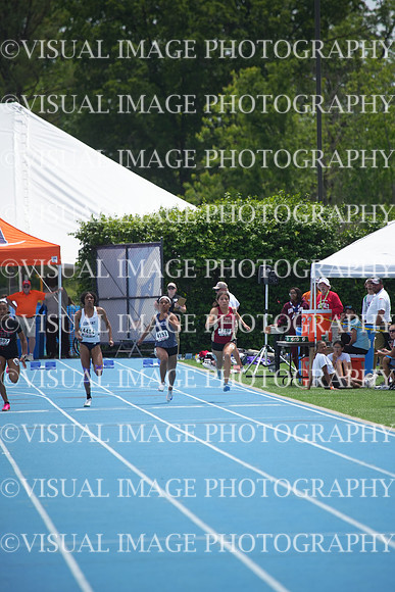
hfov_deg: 3.4
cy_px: 296
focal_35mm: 400
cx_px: 198
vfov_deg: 5.2
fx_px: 6579
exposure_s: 1/1250
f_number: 5.6
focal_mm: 400
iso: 320
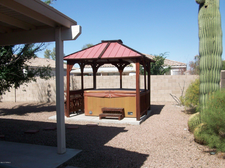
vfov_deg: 41.8
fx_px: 221
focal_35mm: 34
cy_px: 84
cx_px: 112
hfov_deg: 54.0
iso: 64
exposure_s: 1/302
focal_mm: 5.7
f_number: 5.5
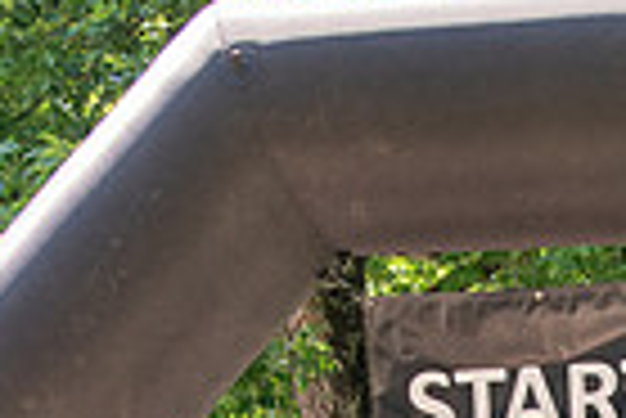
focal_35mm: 150
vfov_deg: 8.7
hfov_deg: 13.3
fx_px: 2611
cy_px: 809
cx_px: 748
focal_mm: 24
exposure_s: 1/400
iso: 500
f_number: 4
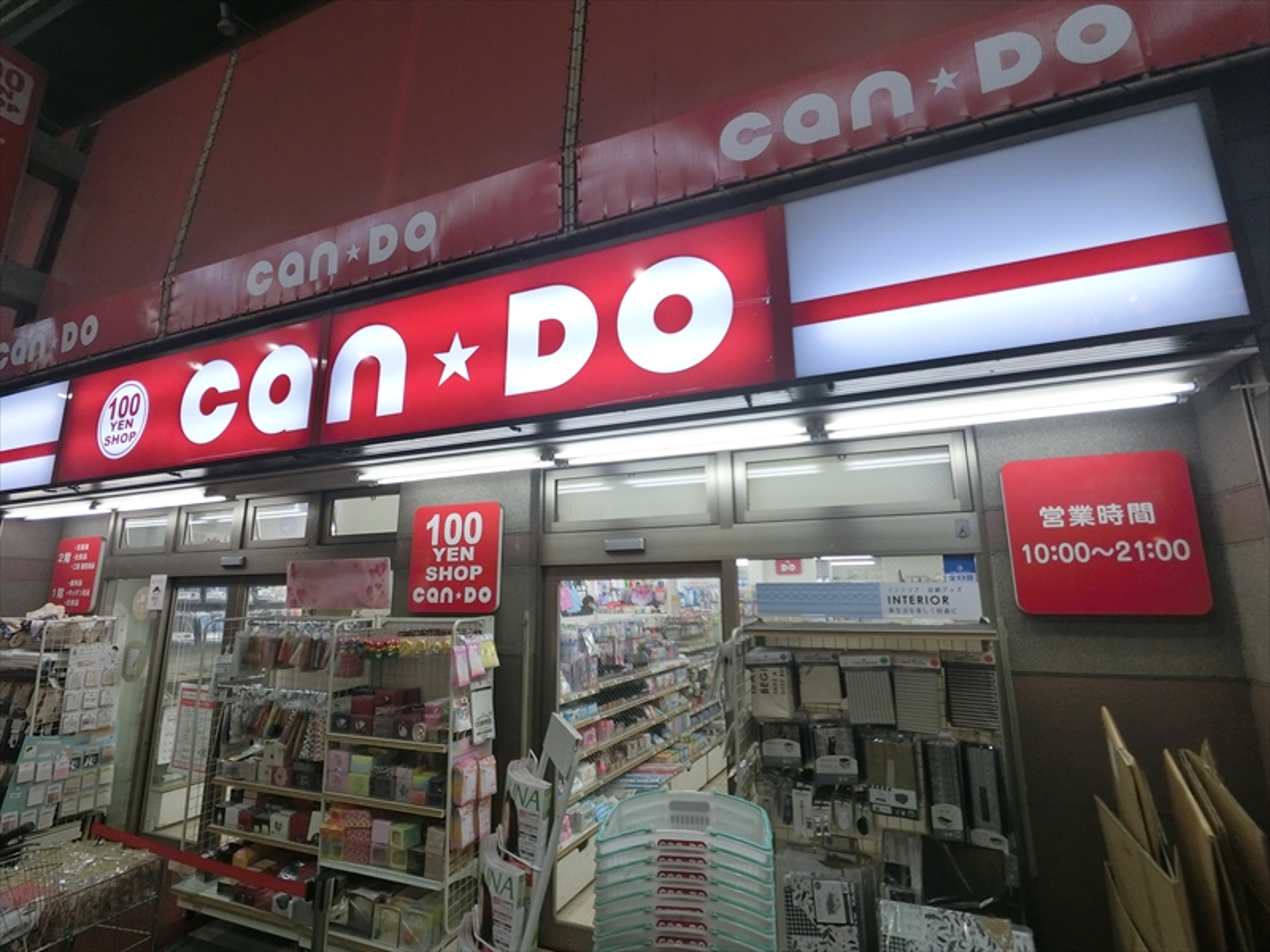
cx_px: 635
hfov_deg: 94.5
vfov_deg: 78.1
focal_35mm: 16
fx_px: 587
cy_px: 476
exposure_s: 1/100
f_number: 2.8
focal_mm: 2.87
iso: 100
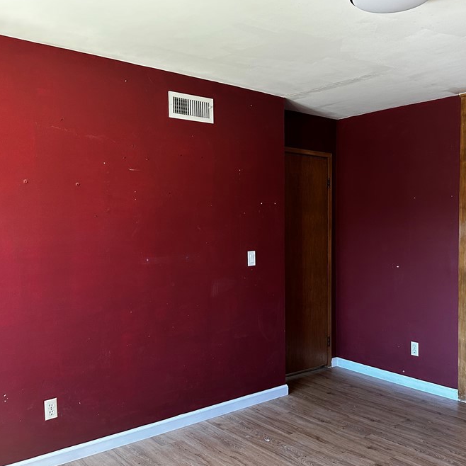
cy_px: 229
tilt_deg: -0.5
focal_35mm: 33
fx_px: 503
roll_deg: -0.4
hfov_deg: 49.6
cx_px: 268
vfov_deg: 49.7
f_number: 1.78
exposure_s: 1/61
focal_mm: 6.86
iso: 250
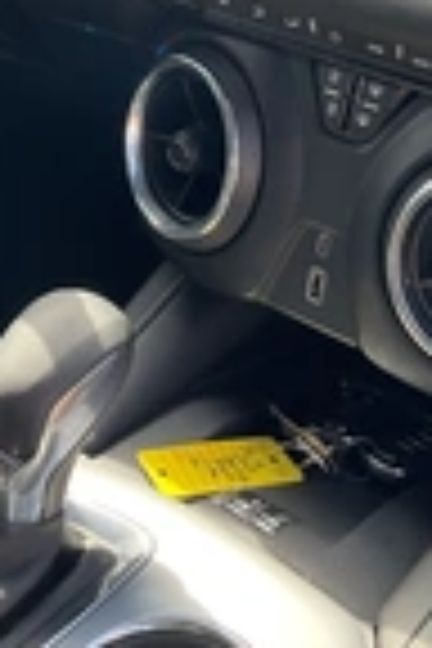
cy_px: -18
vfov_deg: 23.1
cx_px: 166
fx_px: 1512
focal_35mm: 84
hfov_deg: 16.2
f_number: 1.8
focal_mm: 3
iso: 32
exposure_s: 1/122
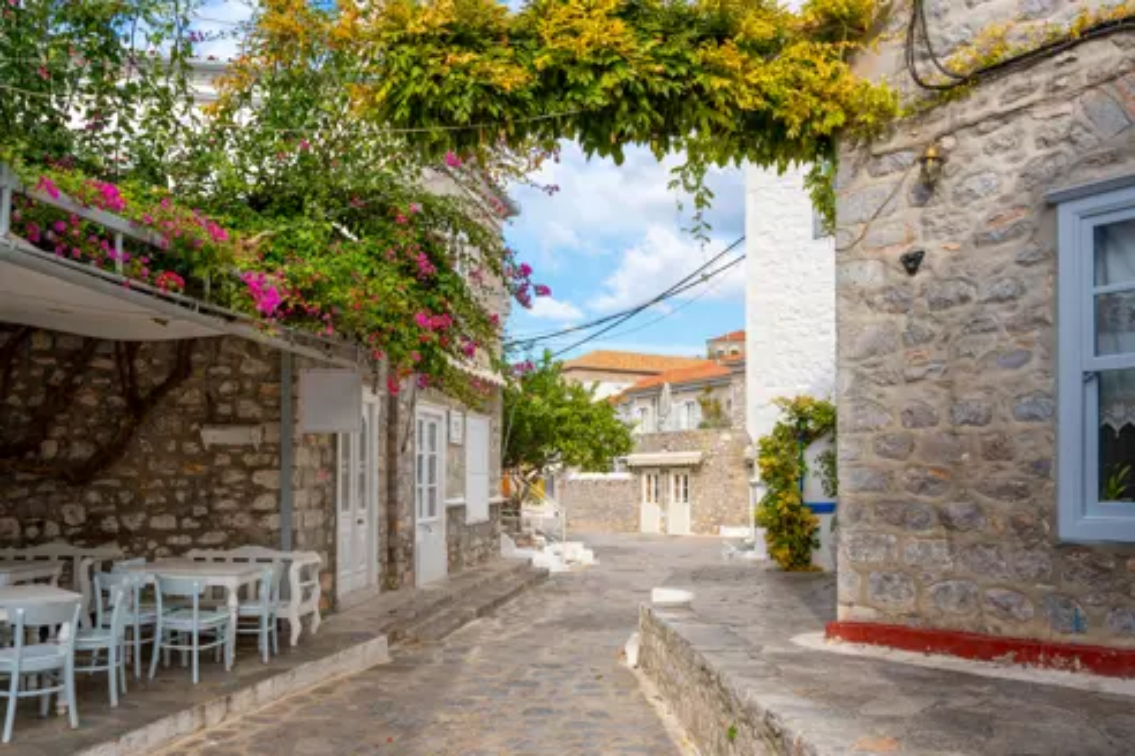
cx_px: 568
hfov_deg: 67.4
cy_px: 378
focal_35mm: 27
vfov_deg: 47.9
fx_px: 851
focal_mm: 18
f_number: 8
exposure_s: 1/250
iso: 100
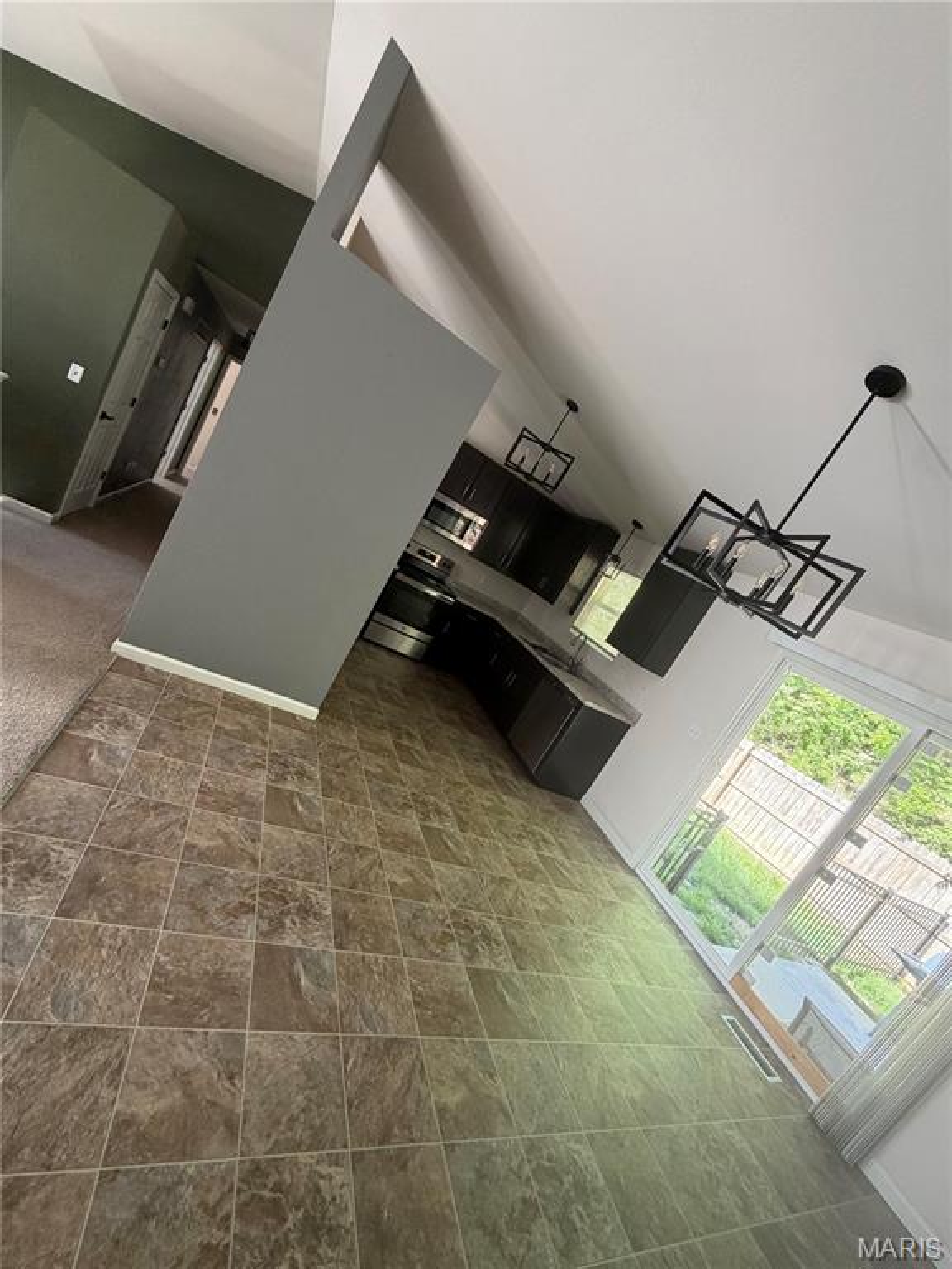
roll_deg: -30.4
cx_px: 476
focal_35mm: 14
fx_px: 513
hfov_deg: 85.7
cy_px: 634
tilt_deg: -9.2
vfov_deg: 102.1
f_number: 2.2
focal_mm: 2.22
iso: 200
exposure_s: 1/121
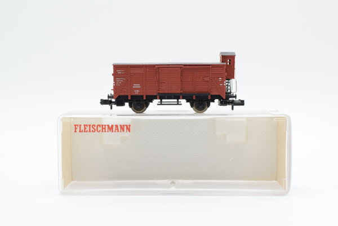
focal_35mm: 52
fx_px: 493
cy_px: 113
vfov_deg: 25.8
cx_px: 169
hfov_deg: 37.8
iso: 400
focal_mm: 35
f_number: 8
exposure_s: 1/125
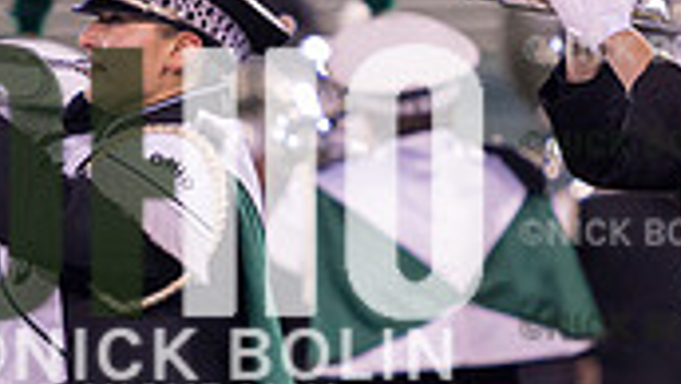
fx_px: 10823
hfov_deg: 3.6
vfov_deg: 2.0
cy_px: 236
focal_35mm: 599
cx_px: 202
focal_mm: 170
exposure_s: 1/1250
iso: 2500
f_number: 2.8
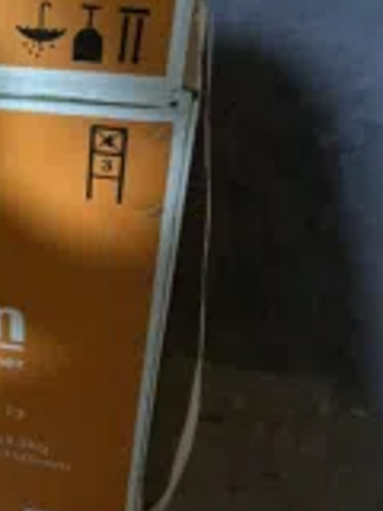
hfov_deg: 21.0
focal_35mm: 65
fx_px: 959
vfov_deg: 29.0
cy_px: 89
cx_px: -77
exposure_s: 1/50
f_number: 1.5
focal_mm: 5.7
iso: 500
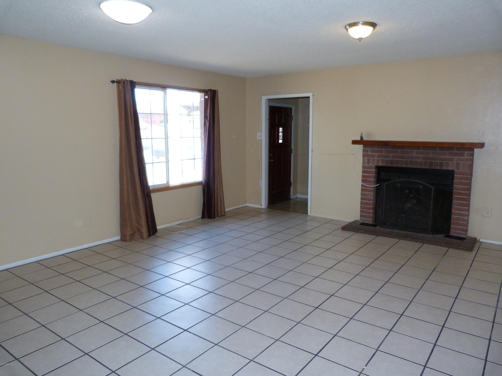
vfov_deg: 54.9
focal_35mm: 25
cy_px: 188
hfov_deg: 69.4
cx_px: 251
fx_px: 363
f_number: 2.8
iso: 200
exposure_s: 1/60
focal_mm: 4.5
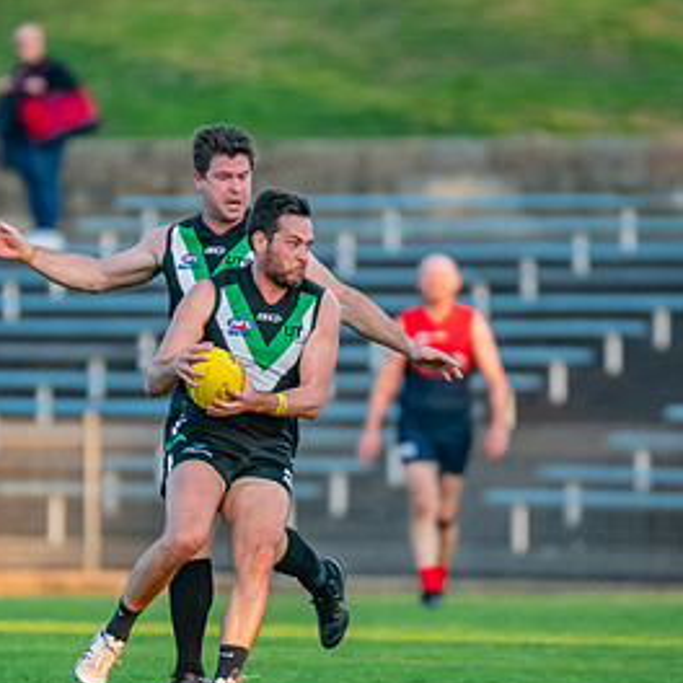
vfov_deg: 2.0
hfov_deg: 2.0
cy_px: 418
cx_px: 161
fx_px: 19198
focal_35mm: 860
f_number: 2.8
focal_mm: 300
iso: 1250
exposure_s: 1/1600
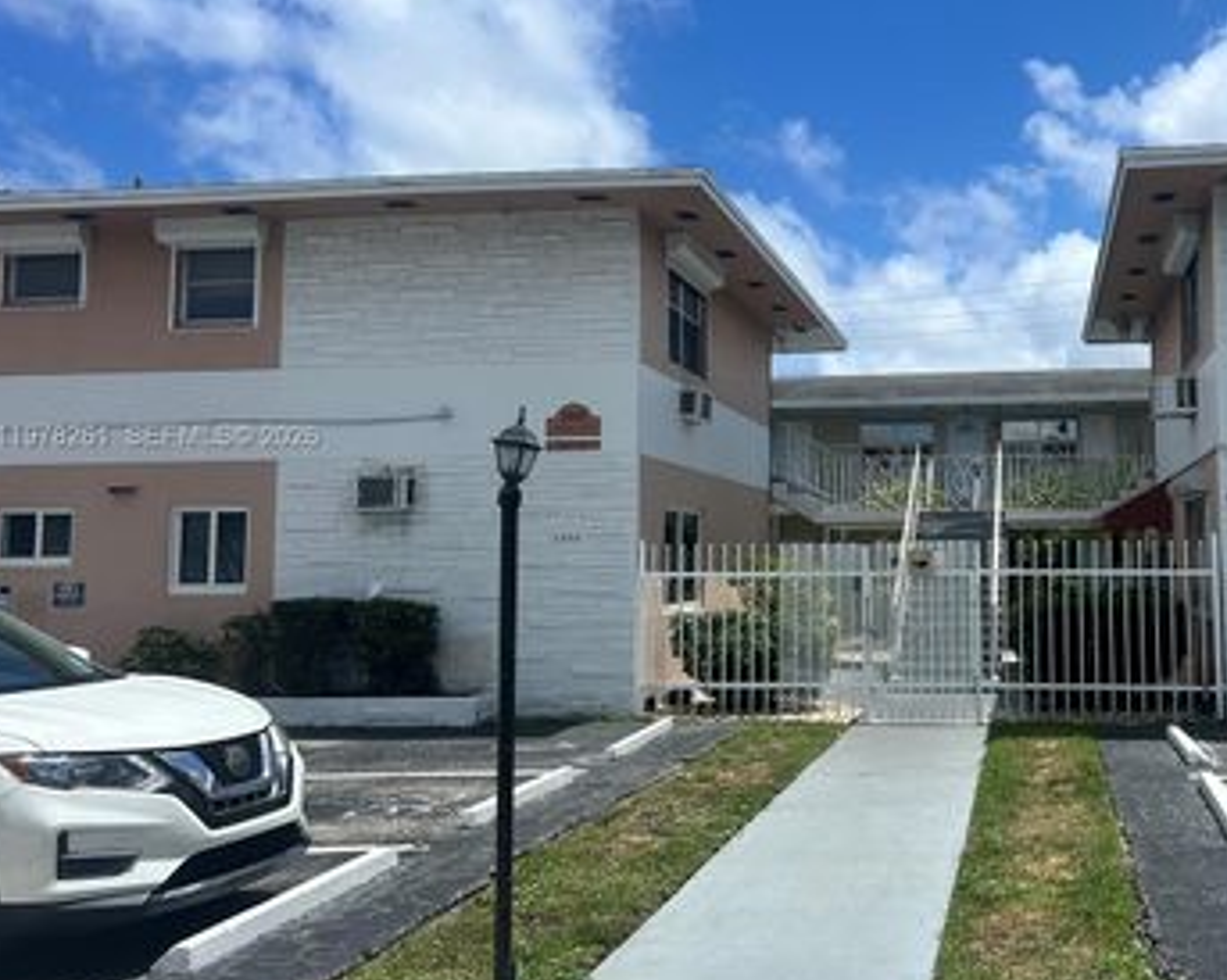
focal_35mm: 37
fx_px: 1343
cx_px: 866
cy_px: 438
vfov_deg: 40.1
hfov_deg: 47.9
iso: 50
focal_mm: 5.7
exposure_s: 1/6579
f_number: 1.5
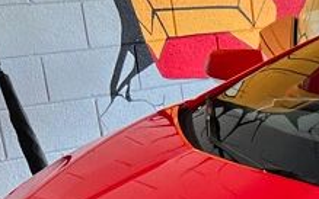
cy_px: 276
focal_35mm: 129
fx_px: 1122
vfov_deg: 9.9
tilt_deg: -22.1
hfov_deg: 13.8
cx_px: 635
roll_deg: +0.2
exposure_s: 1/120
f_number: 1.5
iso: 125
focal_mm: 5.7
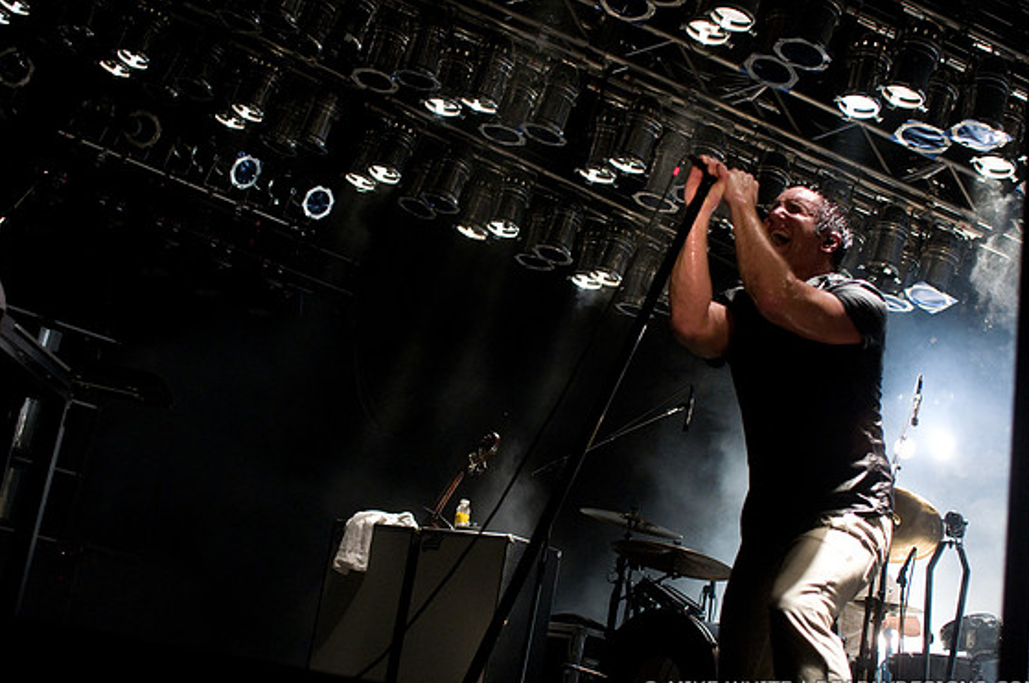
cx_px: 515
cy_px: 351
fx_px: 1556
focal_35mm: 55
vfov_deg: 24.8
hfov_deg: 36.6
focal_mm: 35
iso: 1000
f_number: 3.5
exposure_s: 1/250
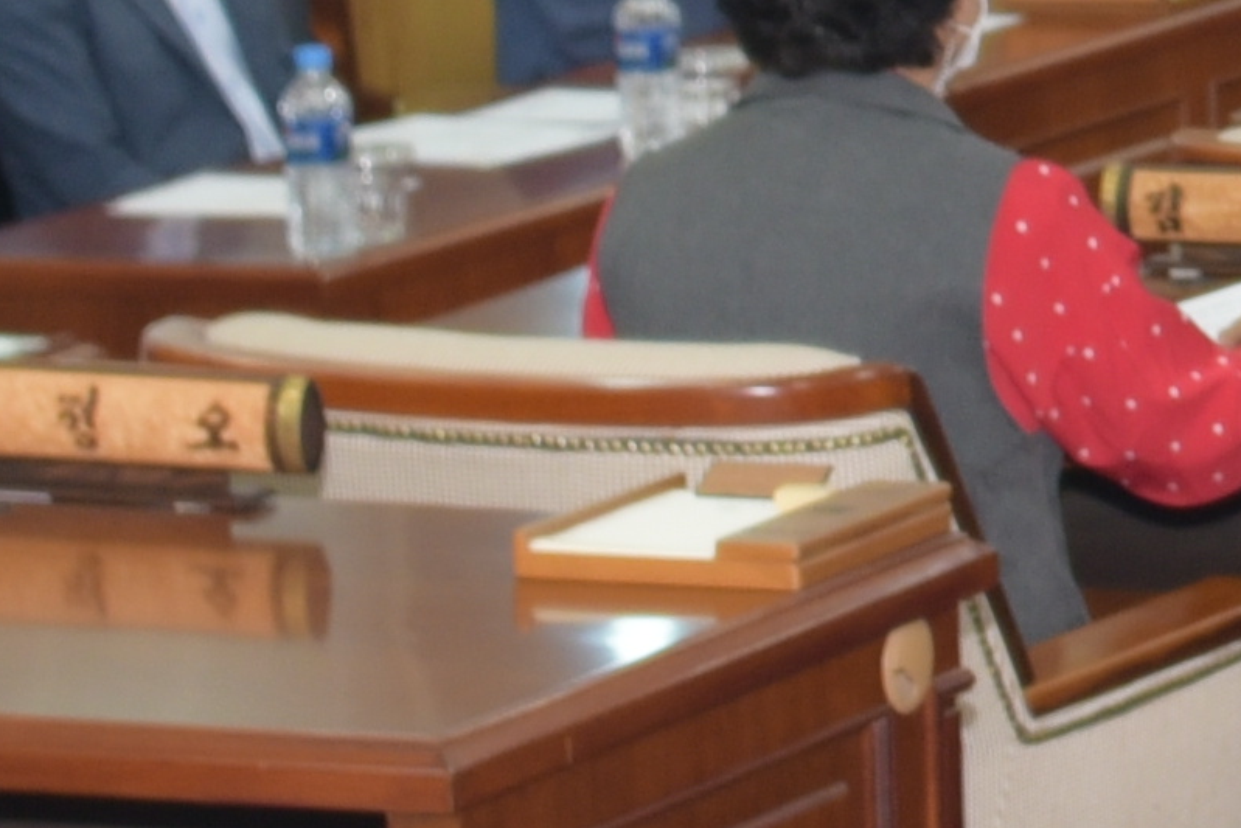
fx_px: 8826
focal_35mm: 256
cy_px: -485
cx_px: 2886
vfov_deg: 5.3
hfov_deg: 7.5
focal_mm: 34
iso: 560
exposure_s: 1/200
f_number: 4
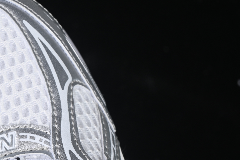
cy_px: 125
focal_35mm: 153
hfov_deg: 13.3
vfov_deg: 9.0
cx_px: 20
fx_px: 1020
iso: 160
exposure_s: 1/60
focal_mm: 50
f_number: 7.1
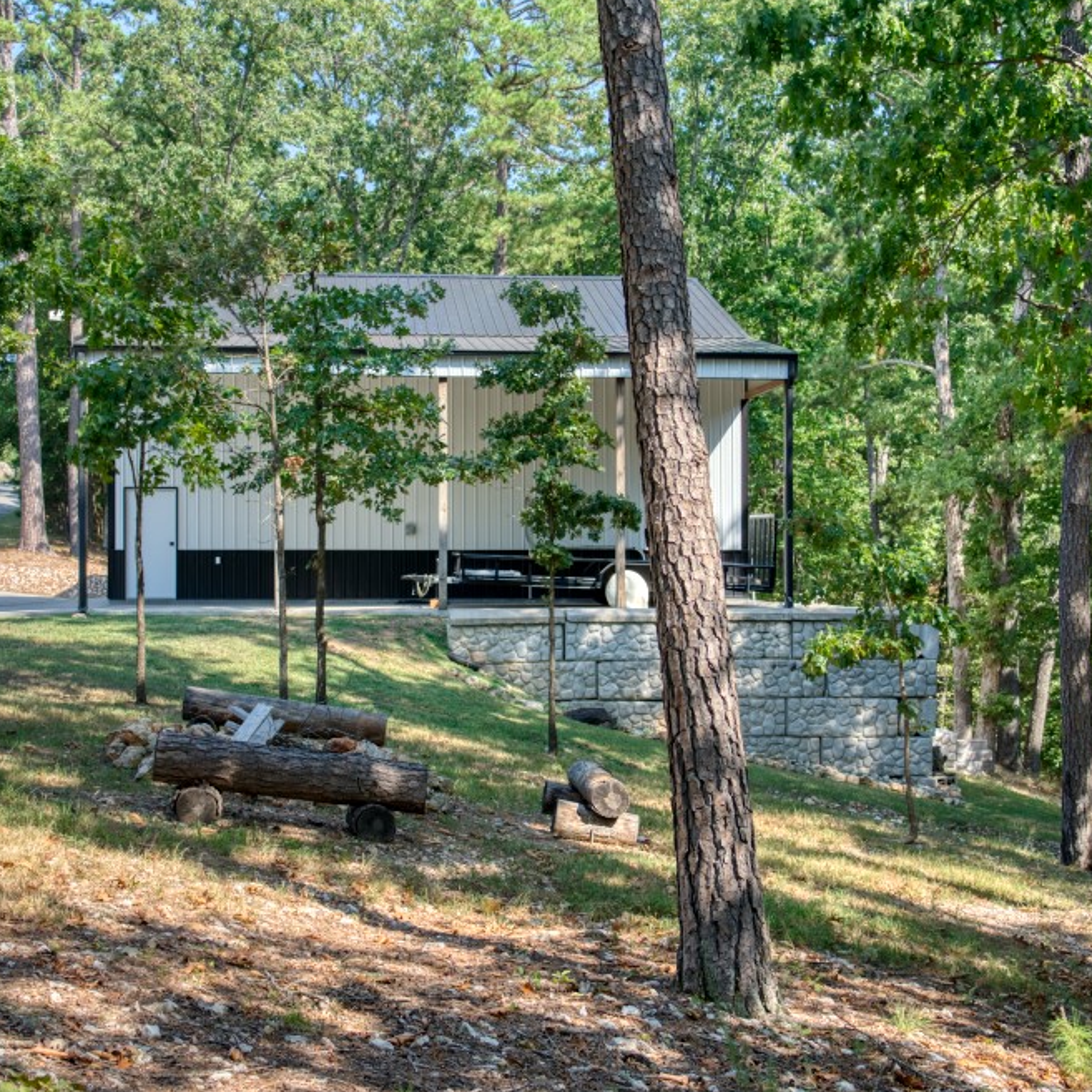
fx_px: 1892
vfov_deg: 32.2
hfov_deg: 32.2
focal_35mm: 53
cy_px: 548
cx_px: 550
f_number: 4
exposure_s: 1/60
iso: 125
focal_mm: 40
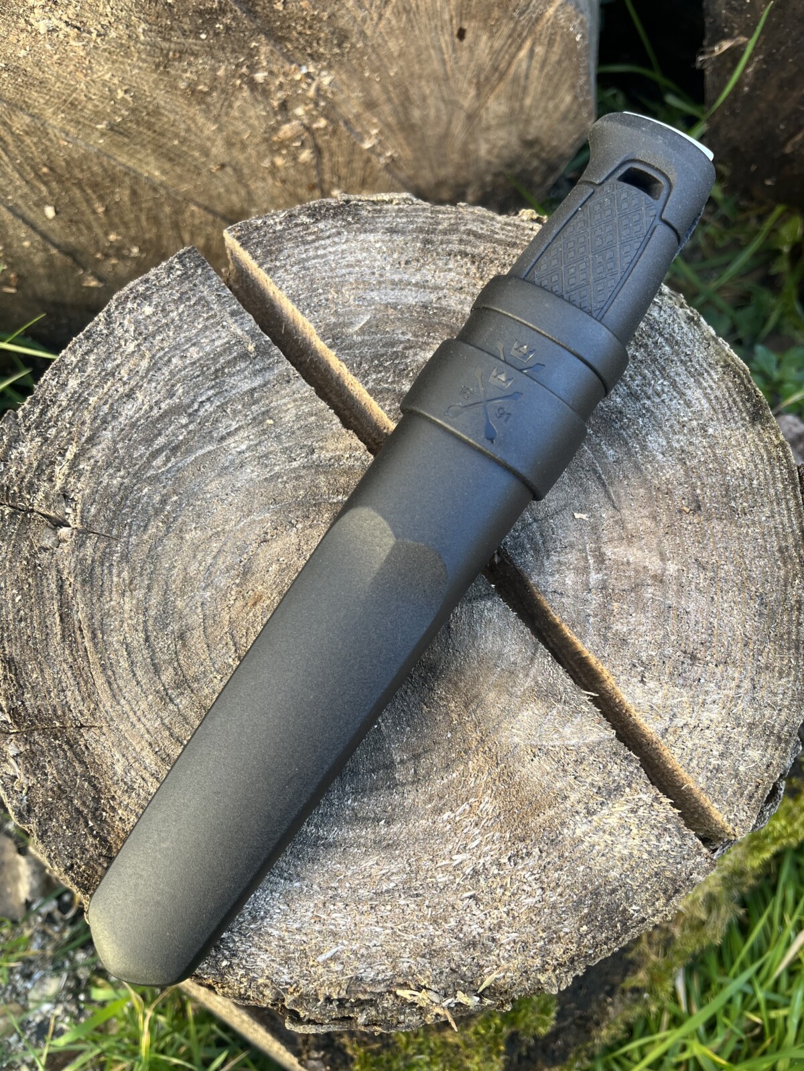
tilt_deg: -74.3
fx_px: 805
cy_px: 536
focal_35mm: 26
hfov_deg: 53.1
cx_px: 402
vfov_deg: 67.3
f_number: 1.6
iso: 50
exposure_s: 1/122
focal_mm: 5.1
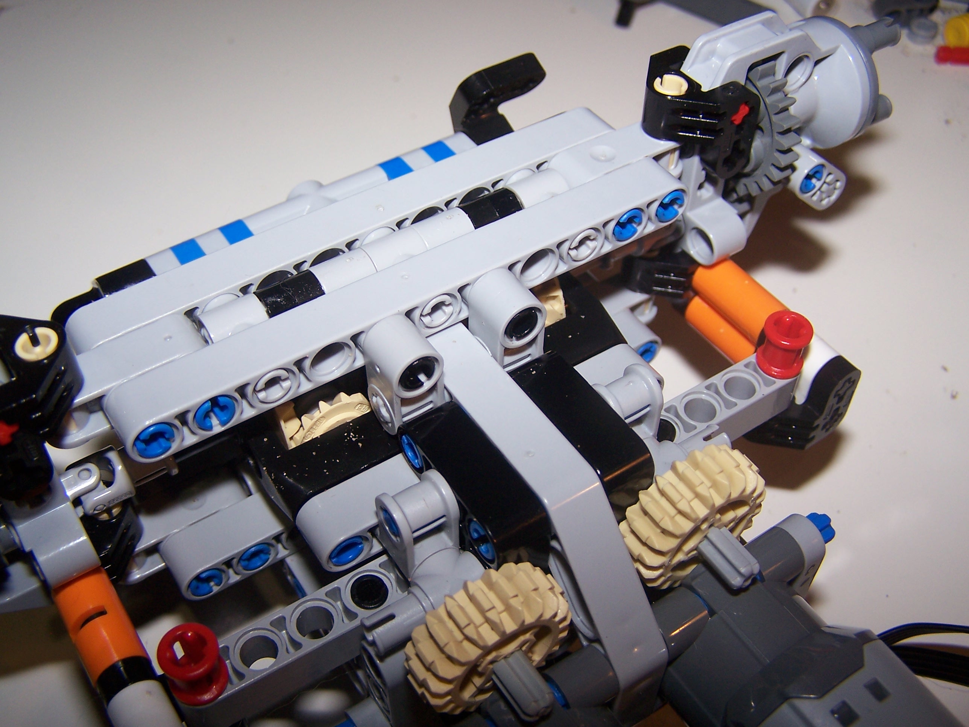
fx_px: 1064
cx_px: 484
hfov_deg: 49.0
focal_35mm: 38
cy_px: 364
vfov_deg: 37.7
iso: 80
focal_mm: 6.3
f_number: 2.8
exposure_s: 1/60
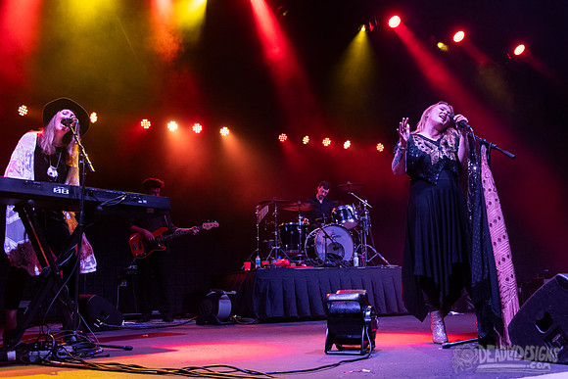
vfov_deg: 41.3
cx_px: 312
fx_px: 502
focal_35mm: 32
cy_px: 189
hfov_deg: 58.8
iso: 2500
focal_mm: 29
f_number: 3.5
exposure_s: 1/400
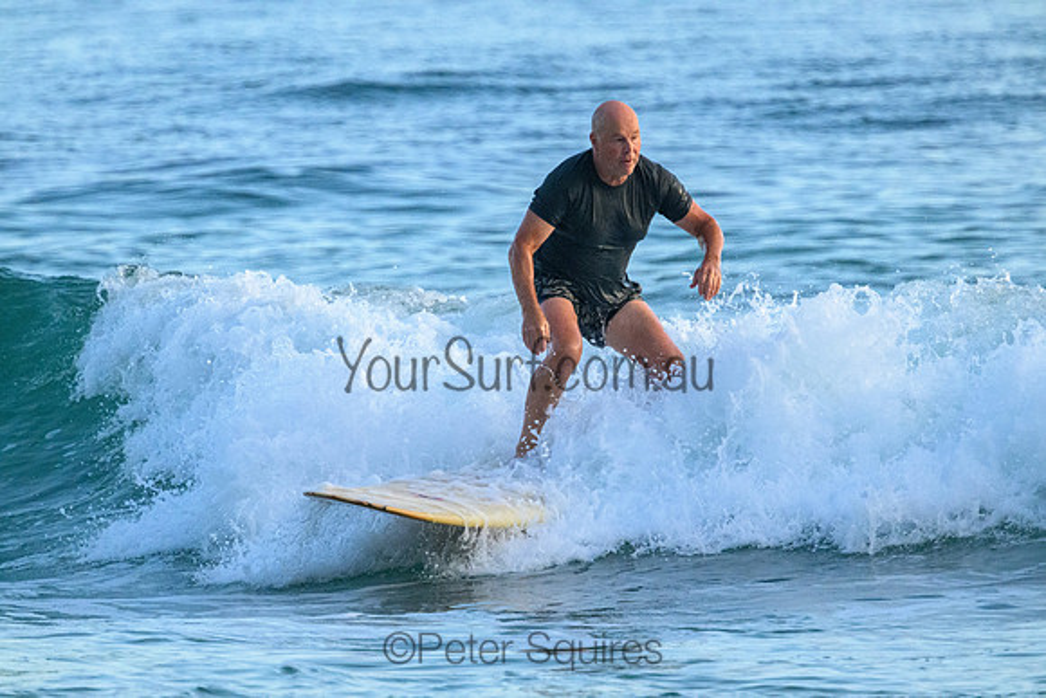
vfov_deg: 1.7
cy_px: 349
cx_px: 523
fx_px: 23249
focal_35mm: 800
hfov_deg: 2.6
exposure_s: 1/2000
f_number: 11
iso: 7200
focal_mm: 800
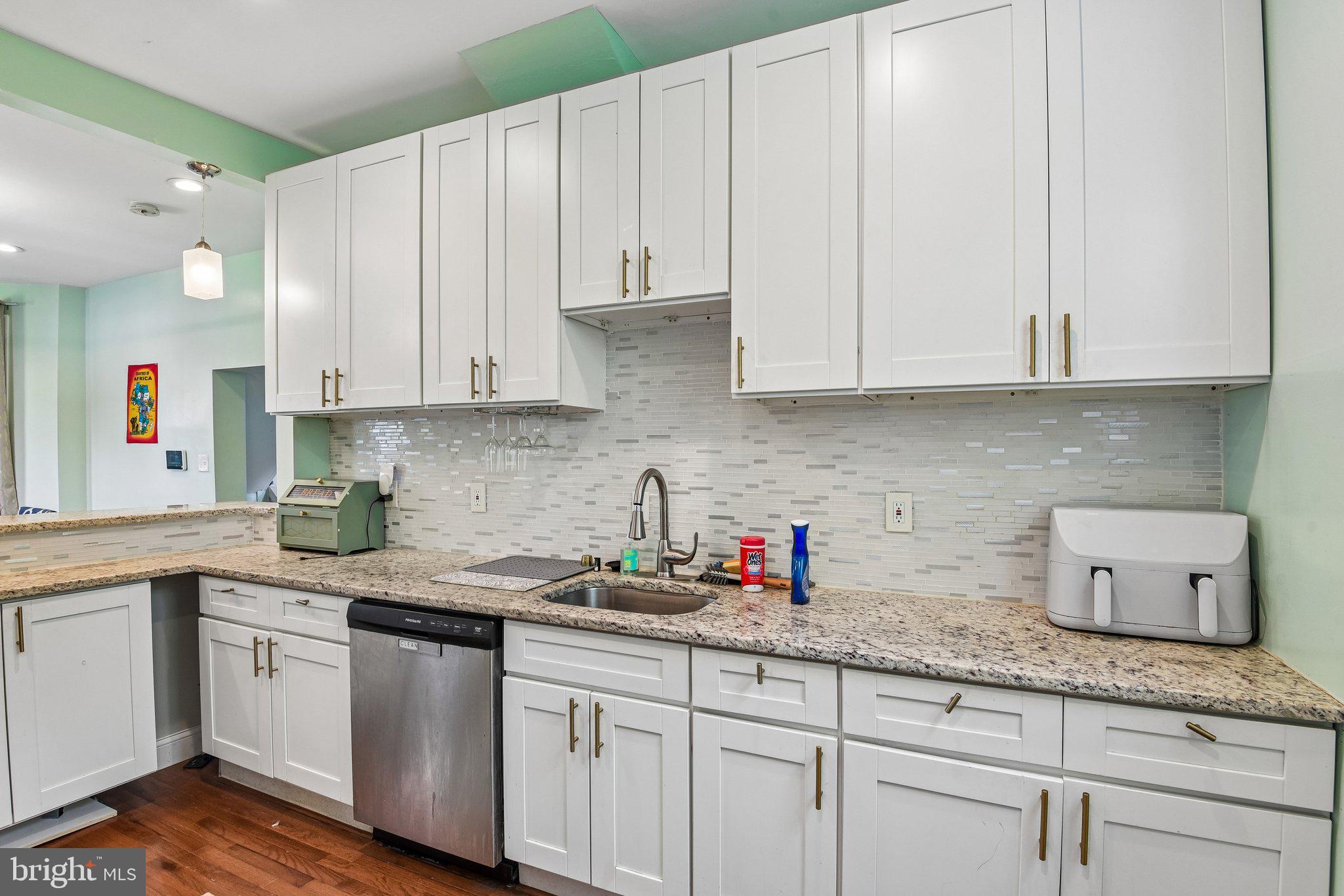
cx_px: 672
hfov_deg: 96.7
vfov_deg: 73.7
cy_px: 448
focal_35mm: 16
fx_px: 597
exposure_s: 1/25
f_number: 8
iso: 400
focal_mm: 16
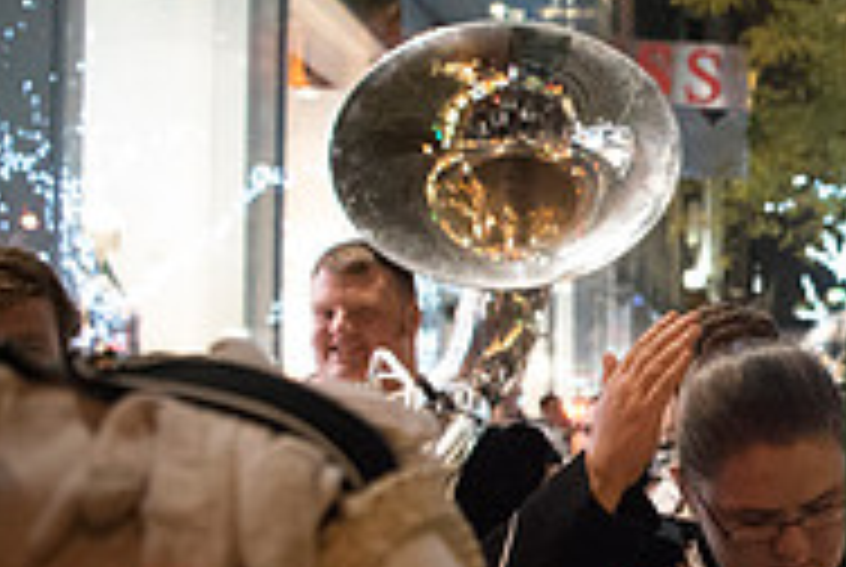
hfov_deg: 23.2
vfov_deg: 18.2
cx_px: 1184
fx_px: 1742
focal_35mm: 74
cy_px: 497
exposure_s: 1/160
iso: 8000
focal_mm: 24
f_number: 2.8
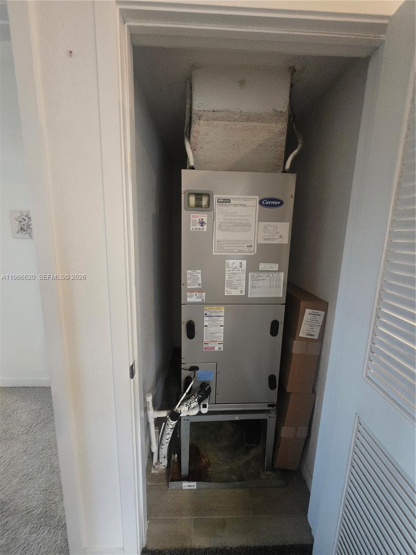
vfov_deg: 106.2
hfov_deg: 89.9
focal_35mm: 13
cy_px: 278
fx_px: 208
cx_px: 208
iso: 800
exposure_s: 1/60
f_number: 2.2
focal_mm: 1.7
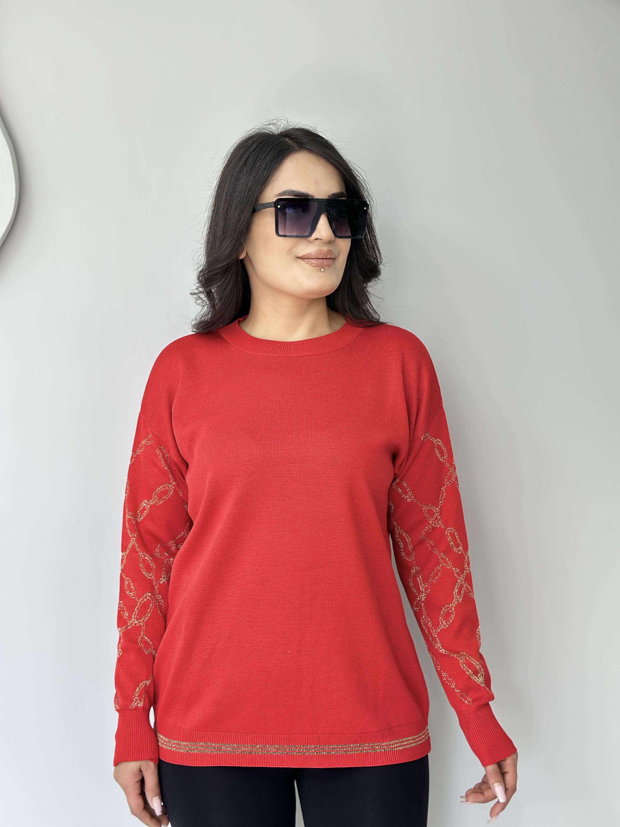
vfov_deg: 39.7
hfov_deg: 30.3
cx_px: 310
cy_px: 414
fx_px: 1146
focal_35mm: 48
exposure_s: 1/100
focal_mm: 6.86
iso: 125
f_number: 1.78
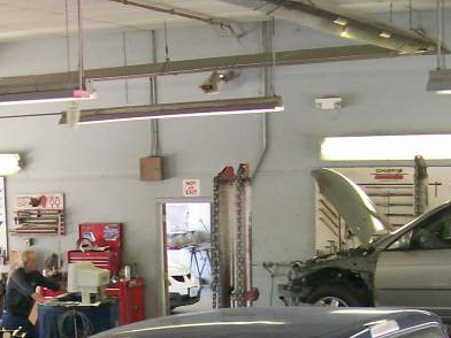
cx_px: 109
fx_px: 1225
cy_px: 435
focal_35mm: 94
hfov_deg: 20.7
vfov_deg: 15.0
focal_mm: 6
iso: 140
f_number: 2.7
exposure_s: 1/64
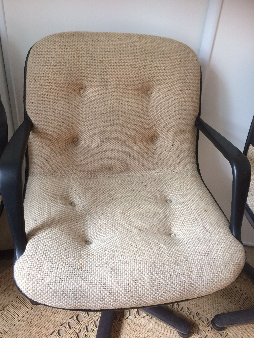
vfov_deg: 61.7
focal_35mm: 29
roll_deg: -3.9
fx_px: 284
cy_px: 169
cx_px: 127
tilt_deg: -33.7
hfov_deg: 48.2
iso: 160
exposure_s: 1/33
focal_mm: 4.15
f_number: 2.2
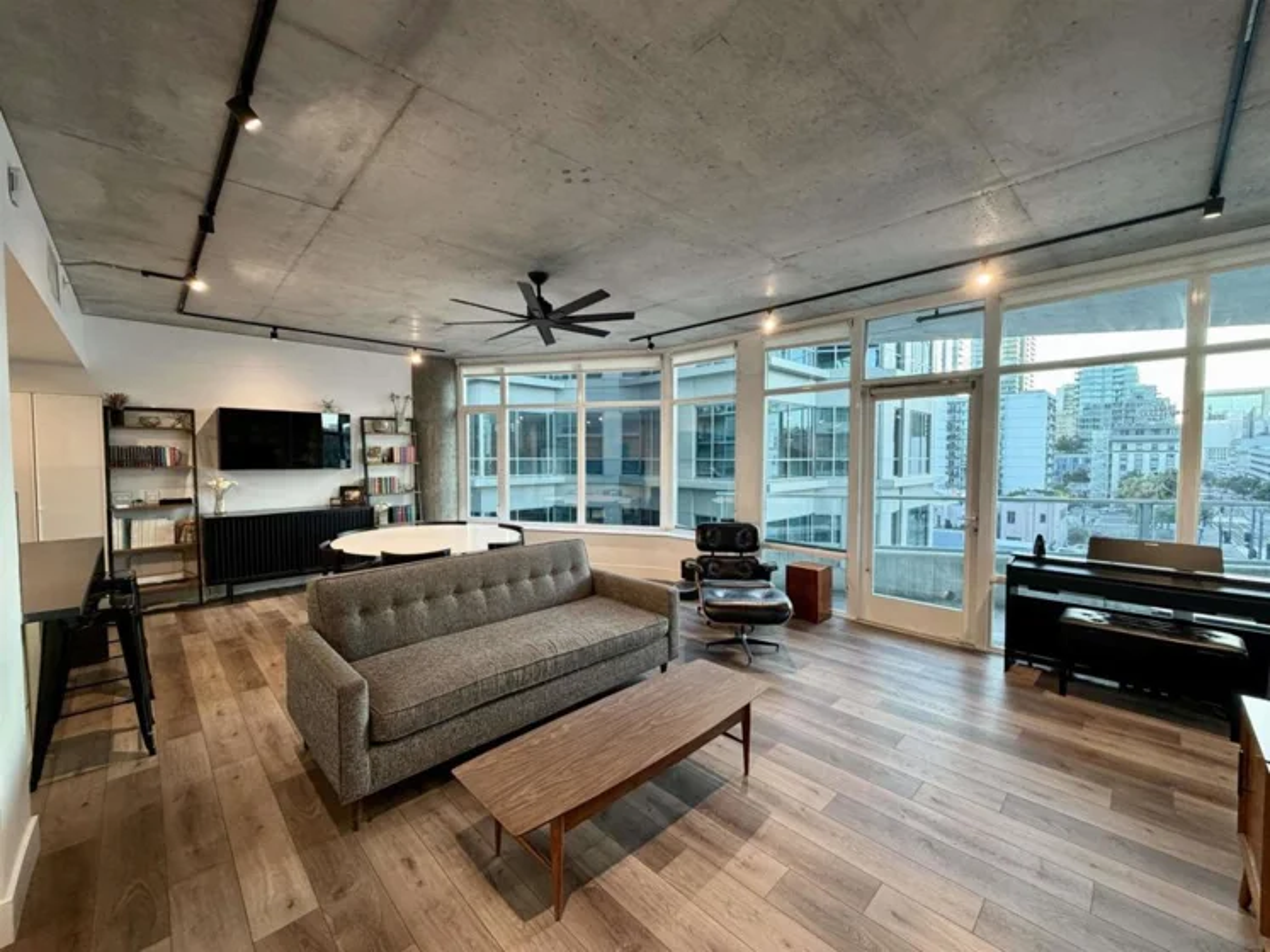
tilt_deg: -2.5
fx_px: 514
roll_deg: -0.1
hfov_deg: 102.1
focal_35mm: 14
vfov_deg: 85.7
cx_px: 635
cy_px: 476
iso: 250
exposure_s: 1/60
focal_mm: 2.22
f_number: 2.2
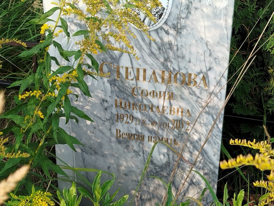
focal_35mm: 65
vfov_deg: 22.6
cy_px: 103
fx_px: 515
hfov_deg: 29.8
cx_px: 137
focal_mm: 5.31
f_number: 1.7
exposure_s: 1/173
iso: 50
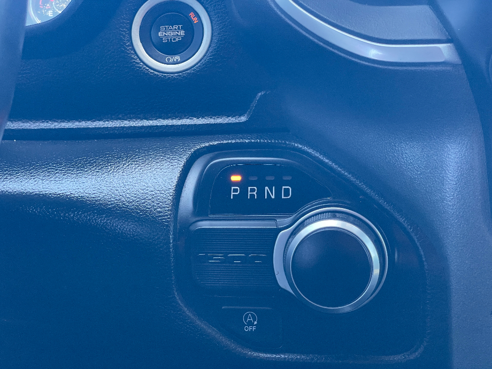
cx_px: 246
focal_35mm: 52
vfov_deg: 28.0
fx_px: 739
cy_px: 184
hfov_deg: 36.8
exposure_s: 1/67
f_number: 2
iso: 200
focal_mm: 6
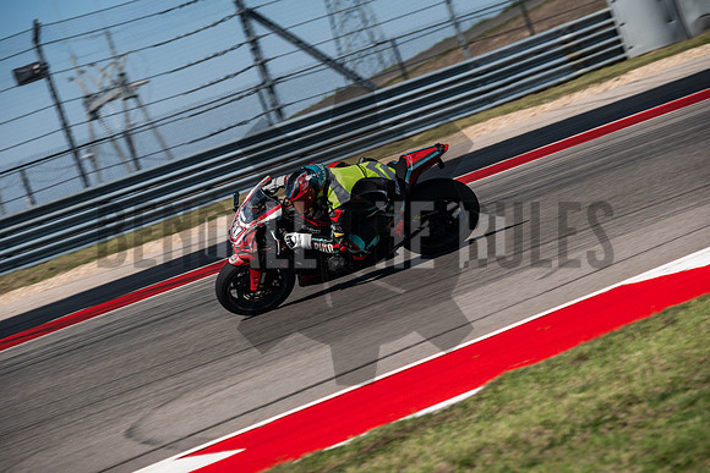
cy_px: 236
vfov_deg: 6.5
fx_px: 4142
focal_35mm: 210
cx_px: 355
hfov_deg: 9.8
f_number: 6.4
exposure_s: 1/320
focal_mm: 140
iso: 160
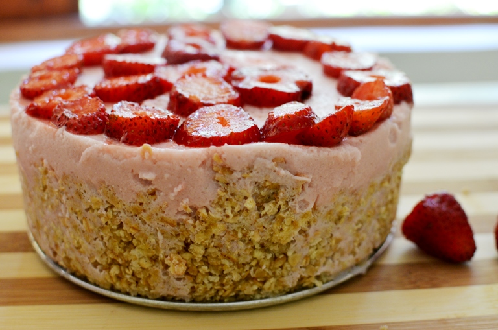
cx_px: 249
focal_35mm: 52
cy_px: 165
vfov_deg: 25.7
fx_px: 725
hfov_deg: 37.9
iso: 560
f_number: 4
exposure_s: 1/60
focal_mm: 35
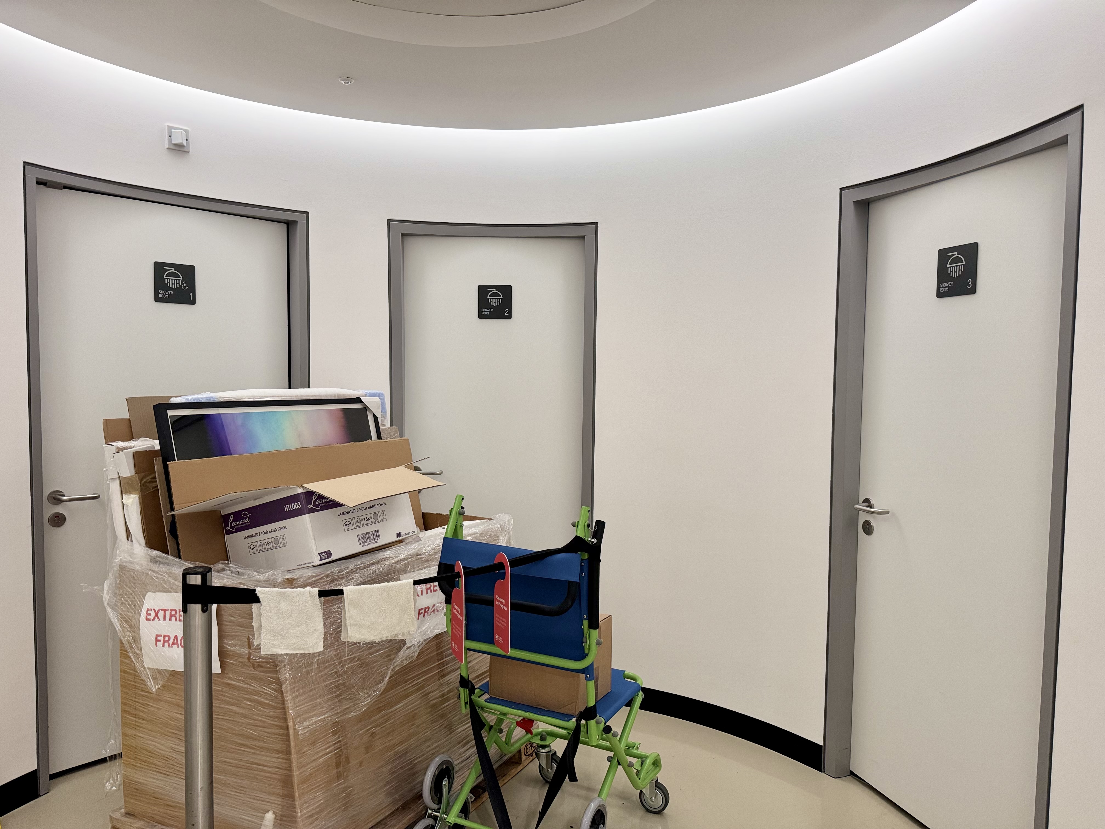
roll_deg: -0.9
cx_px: 552
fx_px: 766
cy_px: 414
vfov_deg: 56.8
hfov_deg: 71.6
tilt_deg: -3.6
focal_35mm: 24
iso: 200
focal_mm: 6.76
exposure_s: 1/53
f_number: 1.78
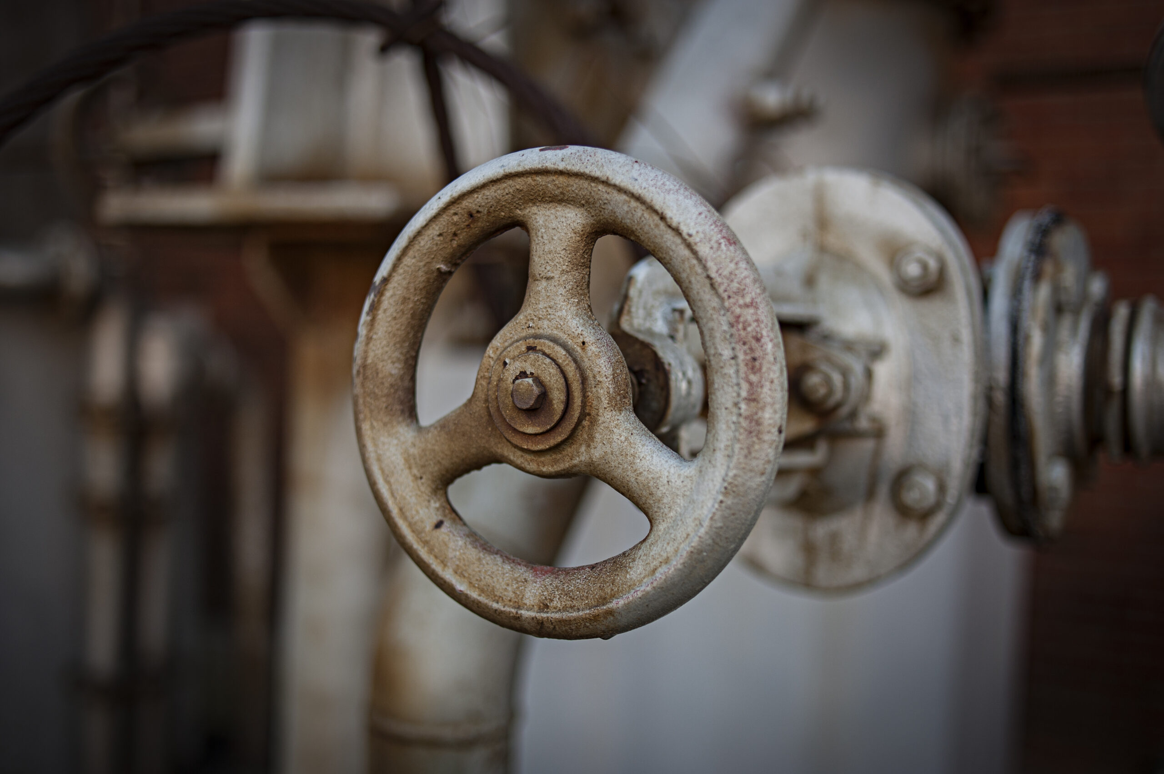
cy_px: 387
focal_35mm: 35
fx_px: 1131
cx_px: 582
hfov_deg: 54.5
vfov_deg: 37.8
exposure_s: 1/400
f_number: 2.8
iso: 200
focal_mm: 35
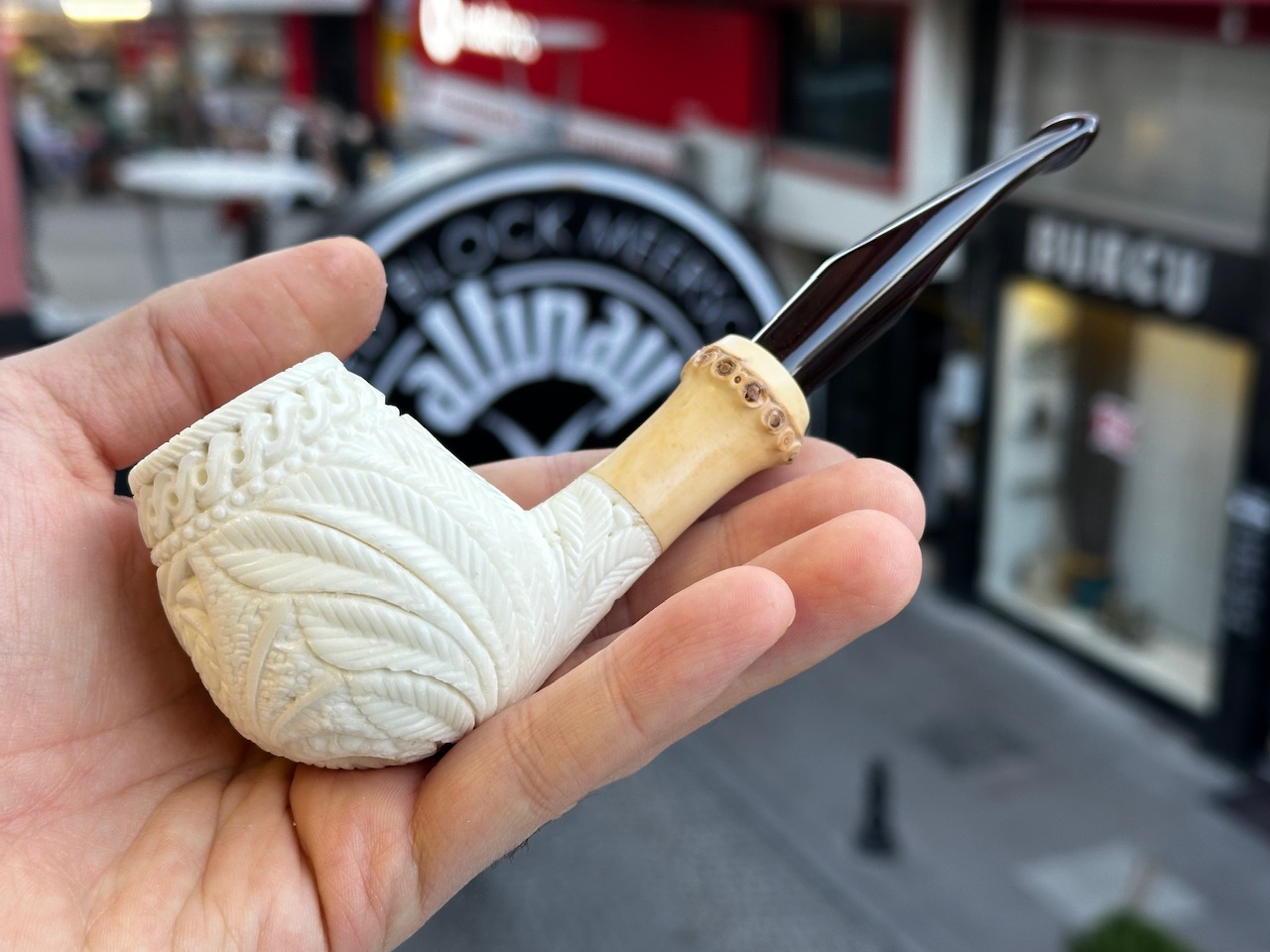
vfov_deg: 30.3
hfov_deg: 39.7
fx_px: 1761
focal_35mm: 48
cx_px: 635
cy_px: 476
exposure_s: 1/100
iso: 50
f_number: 1.78
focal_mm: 6.86
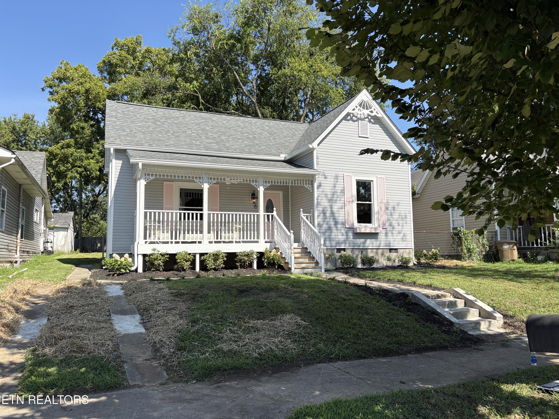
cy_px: 210
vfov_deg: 53.1
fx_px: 420
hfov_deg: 67.3
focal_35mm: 26
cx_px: 280
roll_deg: +1.2
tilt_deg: +7.3
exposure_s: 1/2538
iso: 50
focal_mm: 5.96
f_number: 1.6
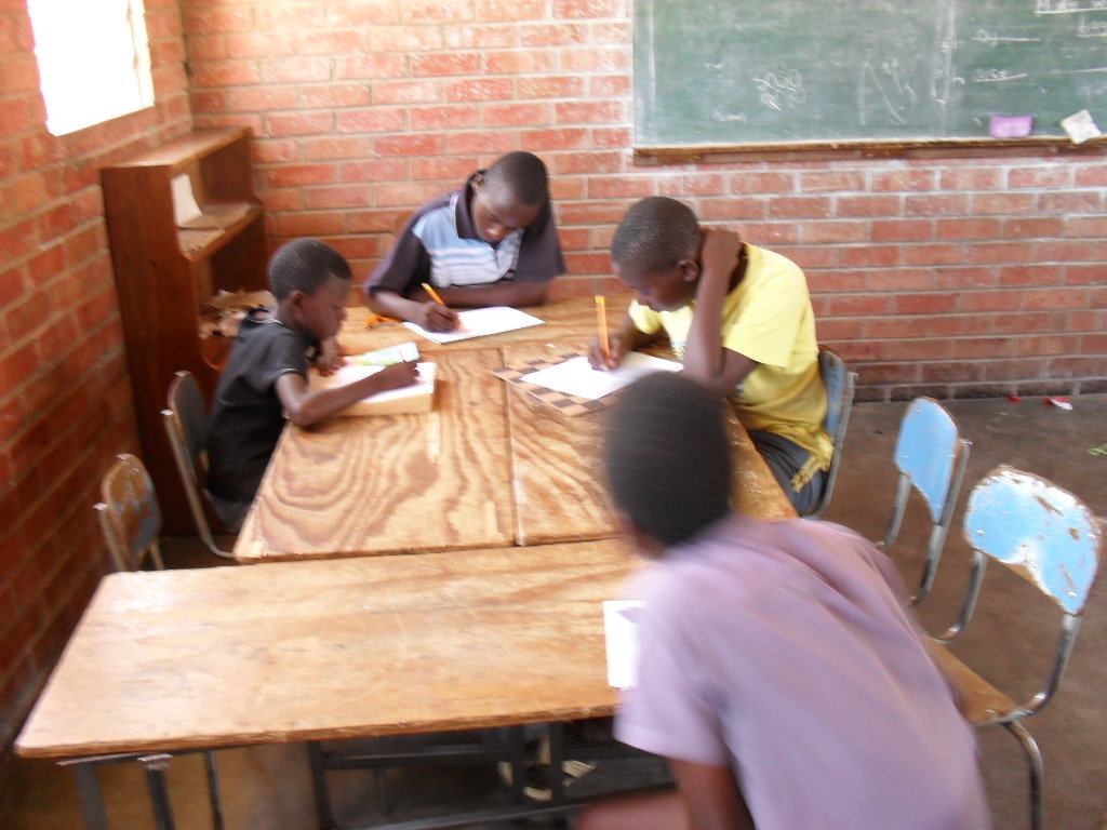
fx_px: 1119
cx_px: 554
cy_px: 415
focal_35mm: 35
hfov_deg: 52.6
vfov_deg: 40.7
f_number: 3.2
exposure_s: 1/10
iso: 200
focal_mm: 6.3
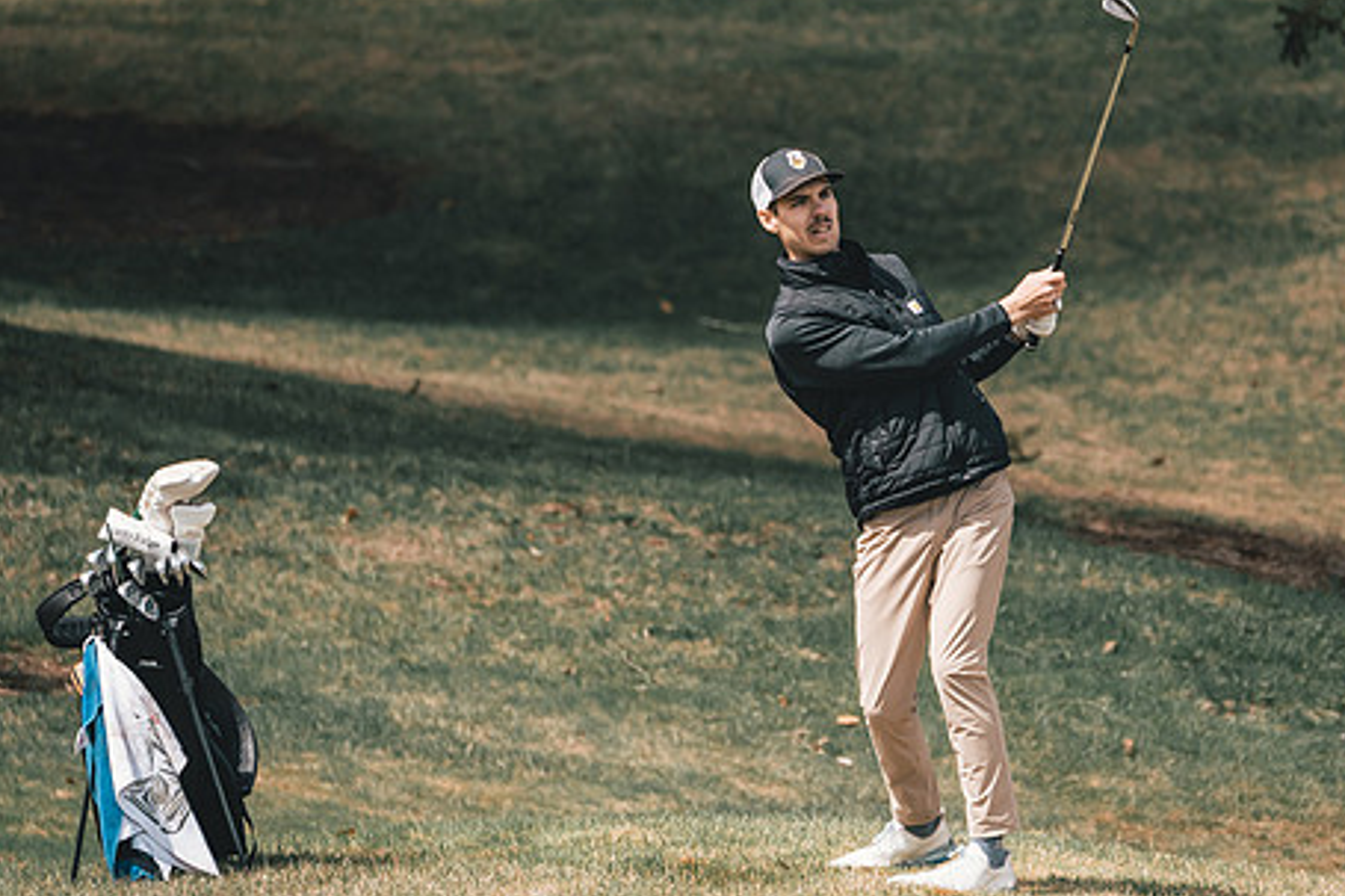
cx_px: 893
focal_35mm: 566
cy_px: 434
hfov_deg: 3.6
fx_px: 21138
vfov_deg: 2.4
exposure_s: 1/2500
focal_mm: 339
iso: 640
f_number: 6.3
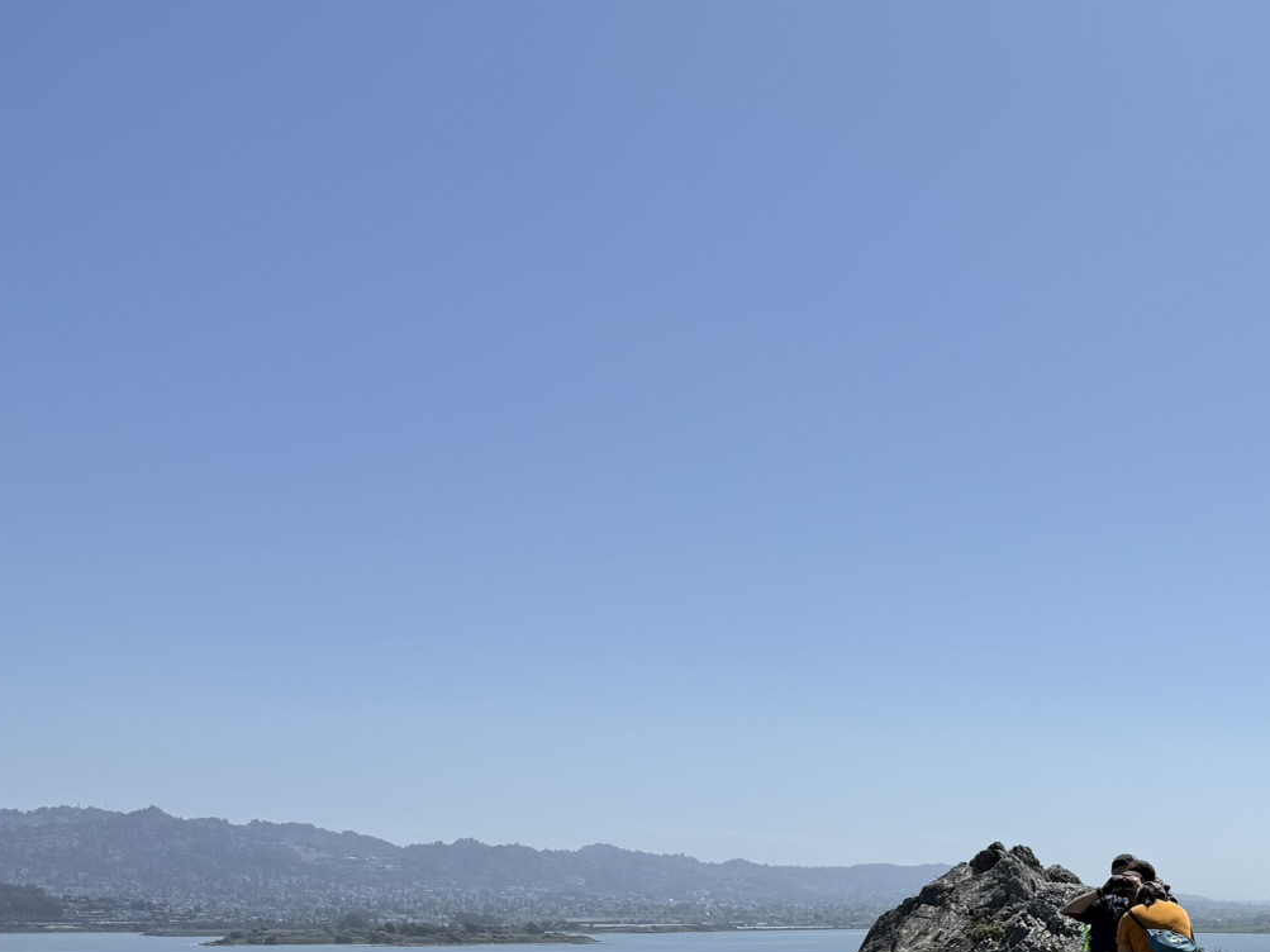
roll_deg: +0.6
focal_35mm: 49
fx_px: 1798
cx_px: 1284
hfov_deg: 35.1
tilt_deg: -1.0
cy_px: 949
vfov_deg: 27.9
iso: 80
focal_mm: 6.76
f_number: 1.78
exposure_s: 1/9091
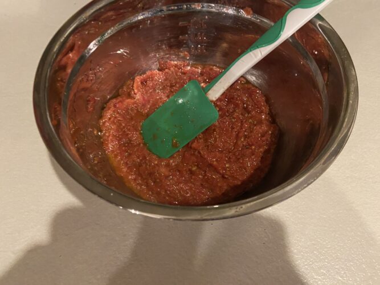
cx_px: 190
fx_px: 285
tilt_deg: -61.9
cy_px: 142
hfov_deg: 67.3
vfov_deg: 53.0
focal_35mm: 26
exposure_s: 1/25
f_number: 1.8
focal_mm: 4.25
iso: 800
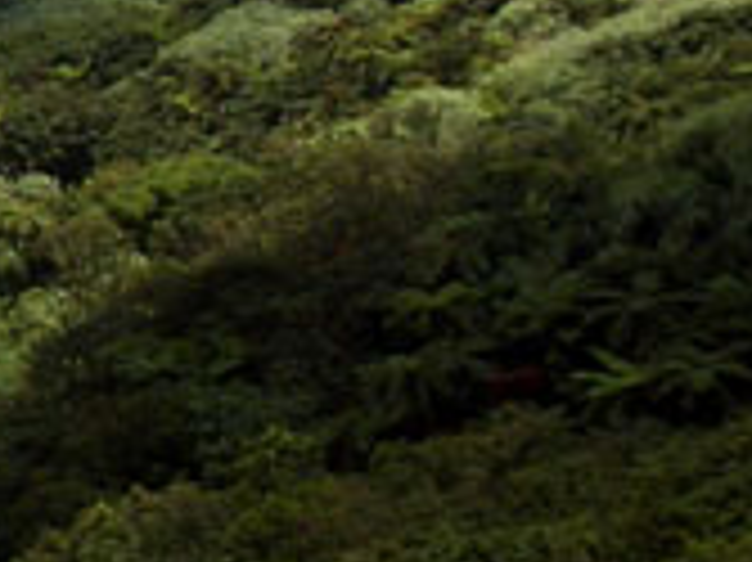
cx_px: -567
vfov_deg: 4.9
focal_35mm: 297
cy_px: -553
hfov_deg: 6.5
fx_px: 6447
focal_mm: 10.2
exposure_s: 1/250
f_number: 5.6
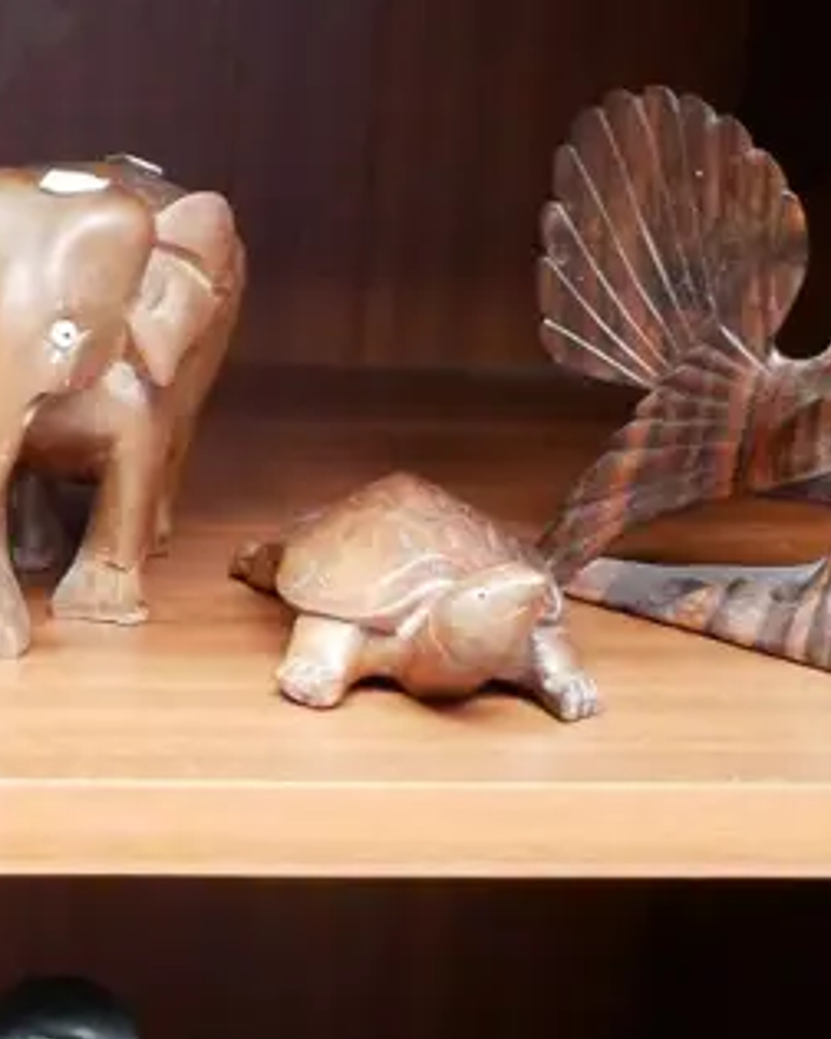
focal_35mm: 108
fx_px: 3320
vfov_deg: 17.7
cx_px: -432
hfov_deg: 13.4
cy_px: 297
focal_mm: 17
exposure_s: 1/20
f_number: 4
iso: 3200
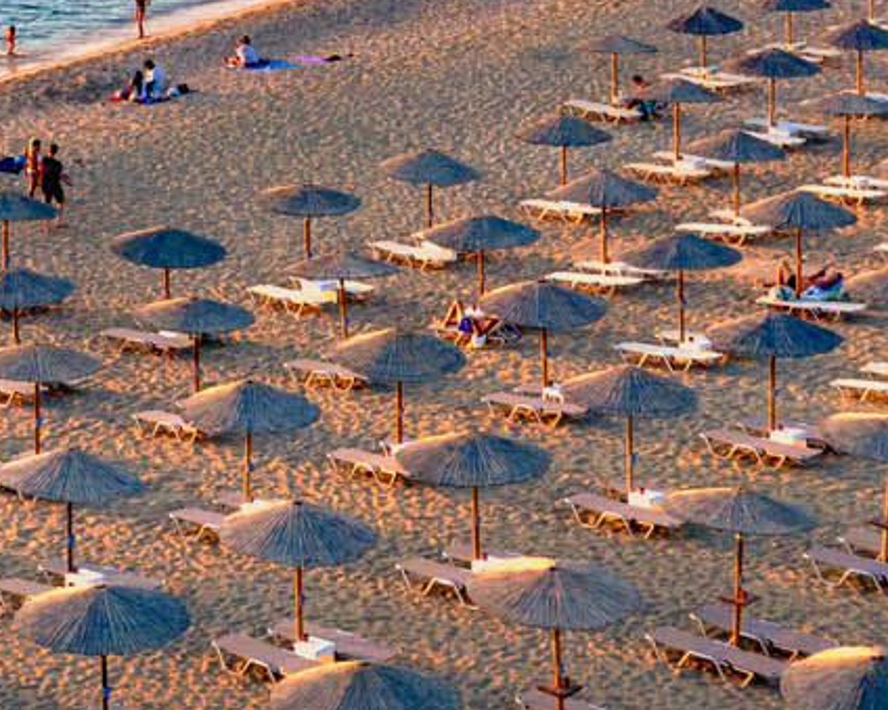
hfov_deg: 15.0
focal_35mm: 124
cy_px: -228
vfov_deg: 12.1
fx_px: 3258
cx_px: -165
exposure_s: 1/160
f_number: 5.6
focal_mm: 10.3
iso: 100
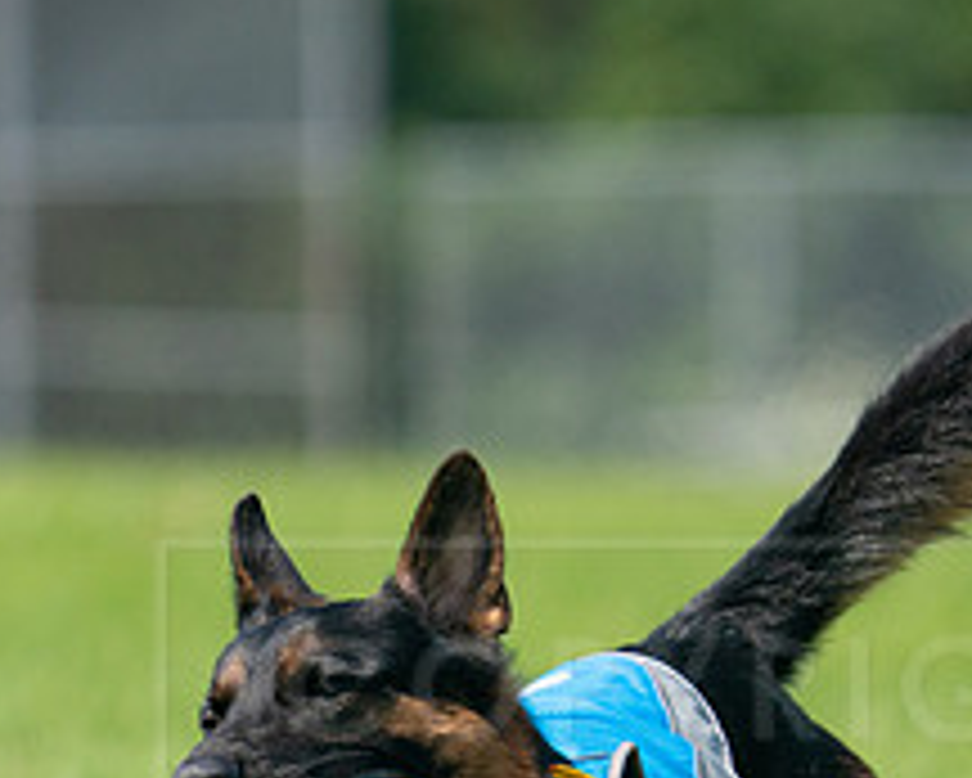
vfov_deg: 1.6
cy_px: 762
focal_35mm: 984
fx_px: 28320
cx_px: 585
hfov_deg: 2.0
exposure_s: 1/4000
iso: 1000
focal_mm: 391
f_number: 6.3
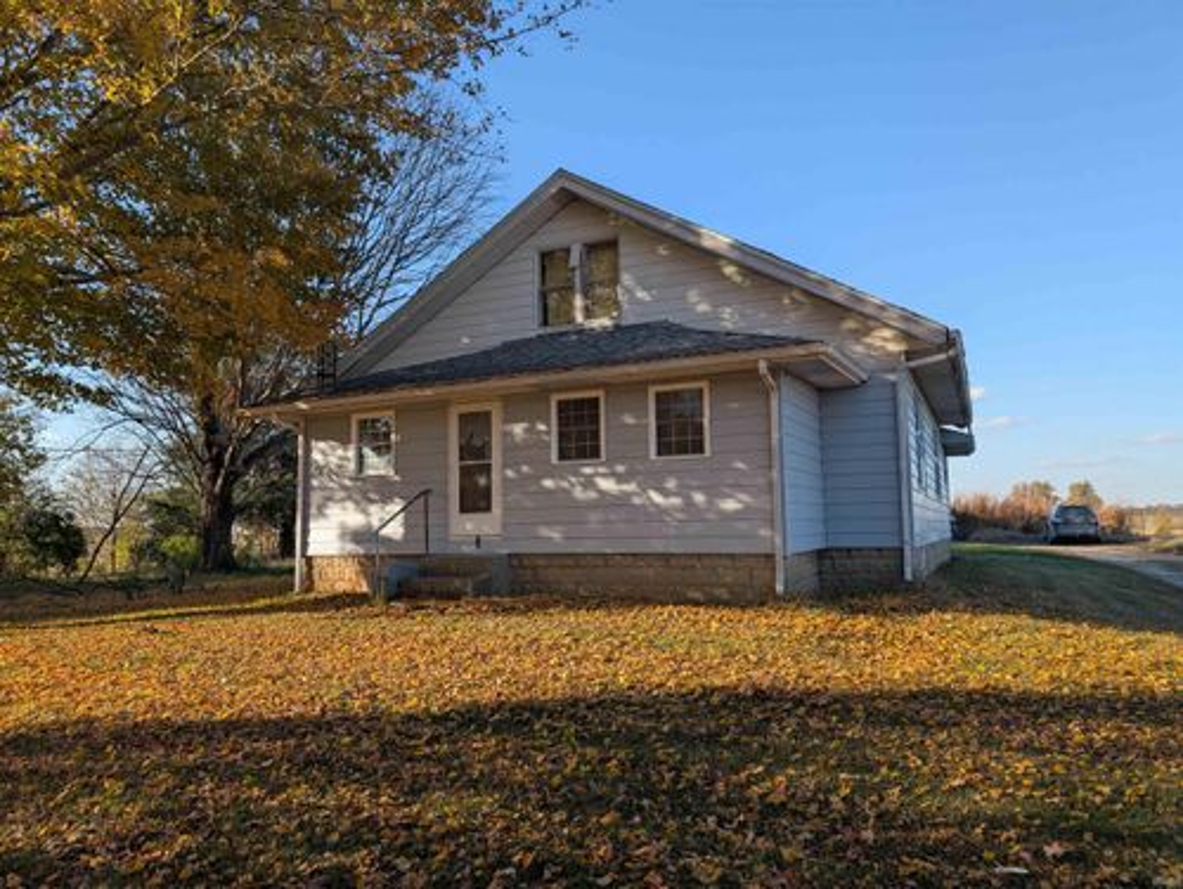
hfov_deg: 71.5
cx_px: 592
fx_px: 821
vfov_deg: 56.9
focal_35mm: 24
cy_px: 444
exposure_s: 1/544
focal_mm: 6.9
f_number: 1.68
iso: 22
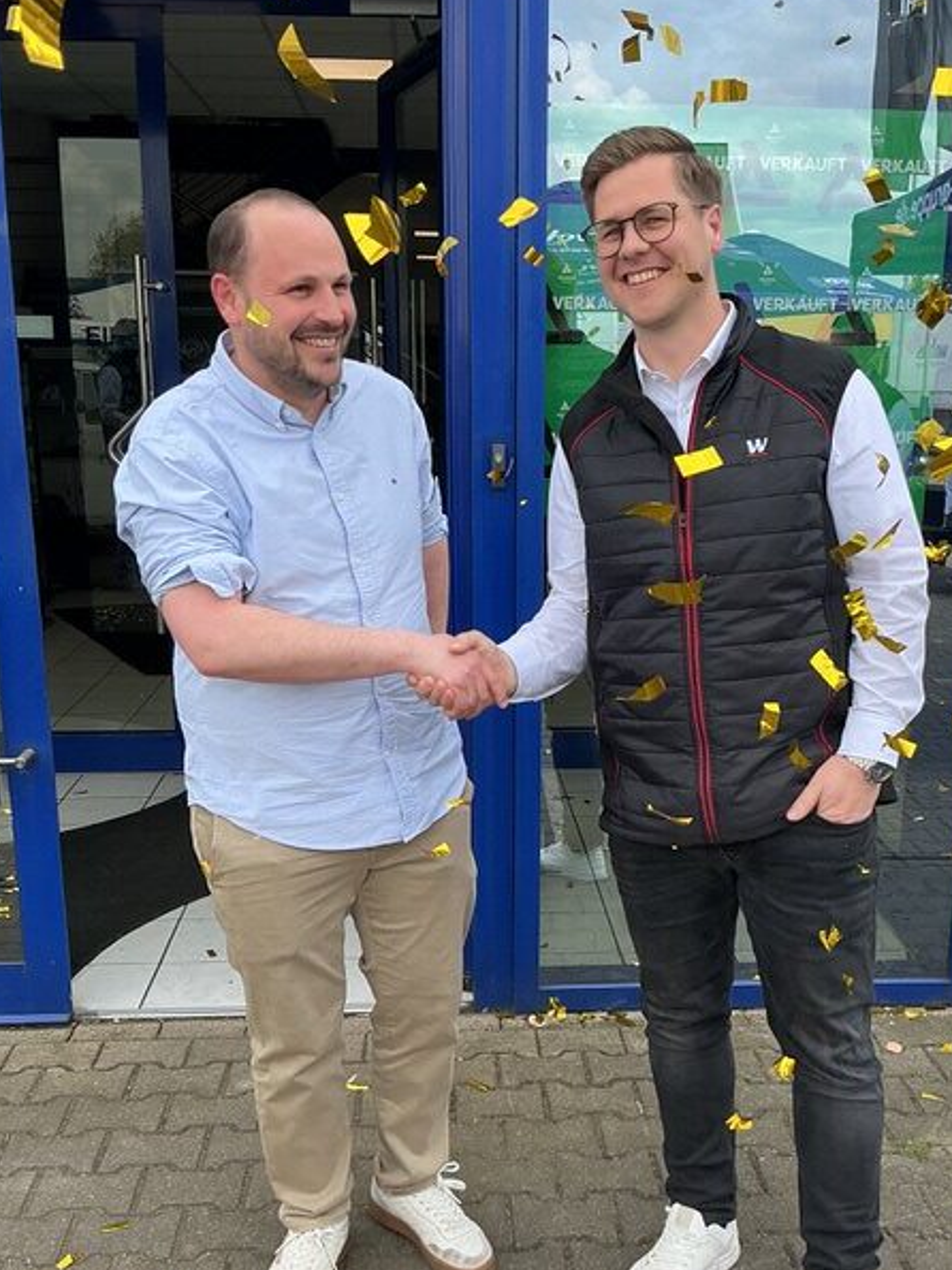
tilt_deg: -15.3
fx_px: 1431
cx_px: 525
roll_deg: -0.5
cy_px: 758
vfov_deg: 47.6
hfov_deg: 36.8
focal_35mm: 39
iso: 25
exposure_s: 1/435
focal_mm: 3
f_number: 1.8
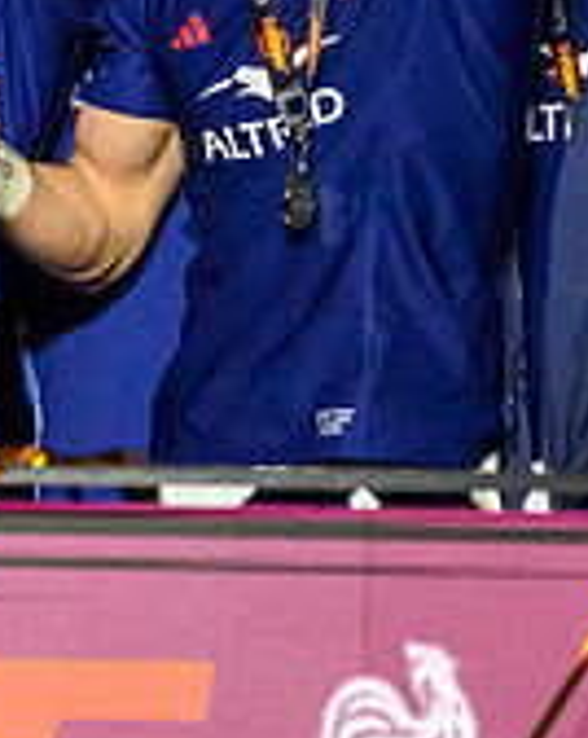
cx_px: -549
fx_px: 41210
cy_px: 94
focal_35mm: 1891
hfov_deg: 0.8
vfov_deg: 1.0
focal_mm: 560
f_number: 4
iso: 10000
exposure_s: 1/800
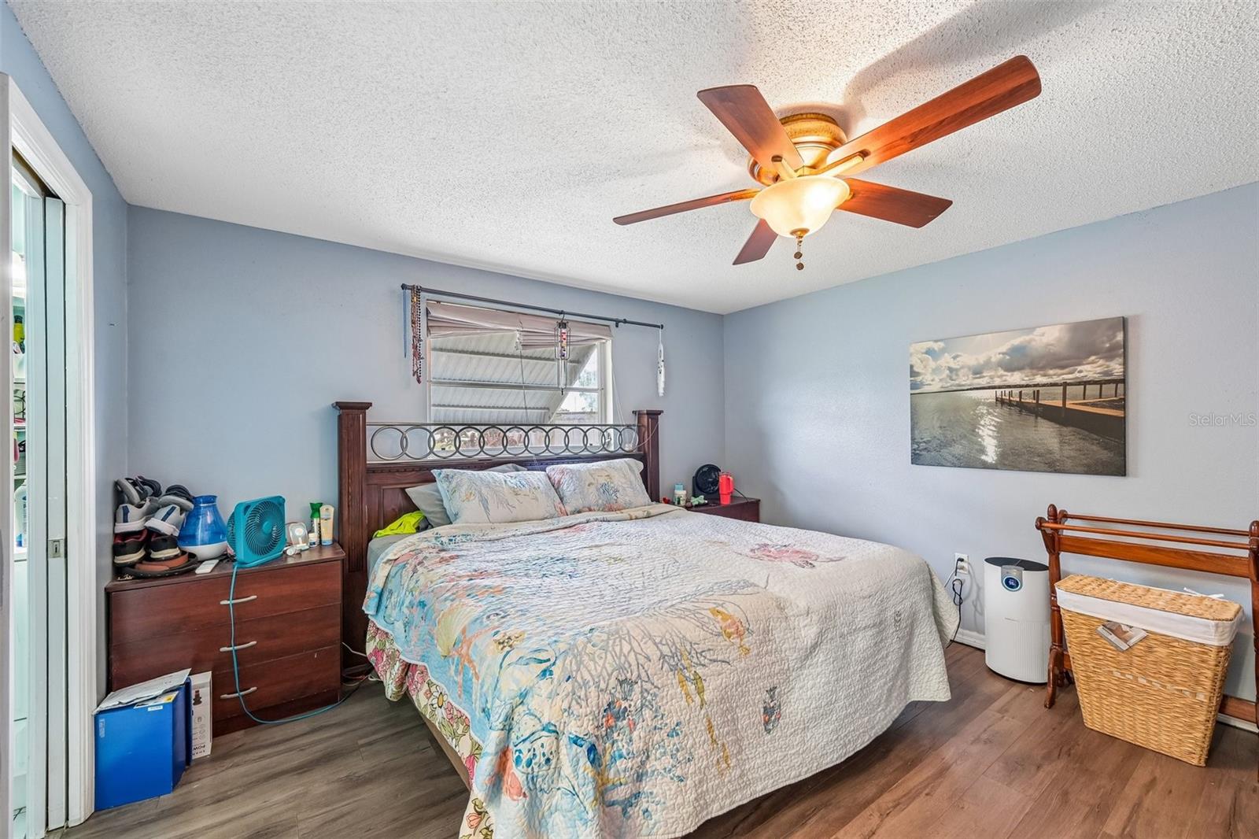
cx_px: 630
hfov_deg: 104.3
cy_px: 420
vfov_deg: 81.2
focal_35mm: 14
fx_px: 489
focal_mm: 14
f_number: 8
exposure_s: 1/5
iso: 400
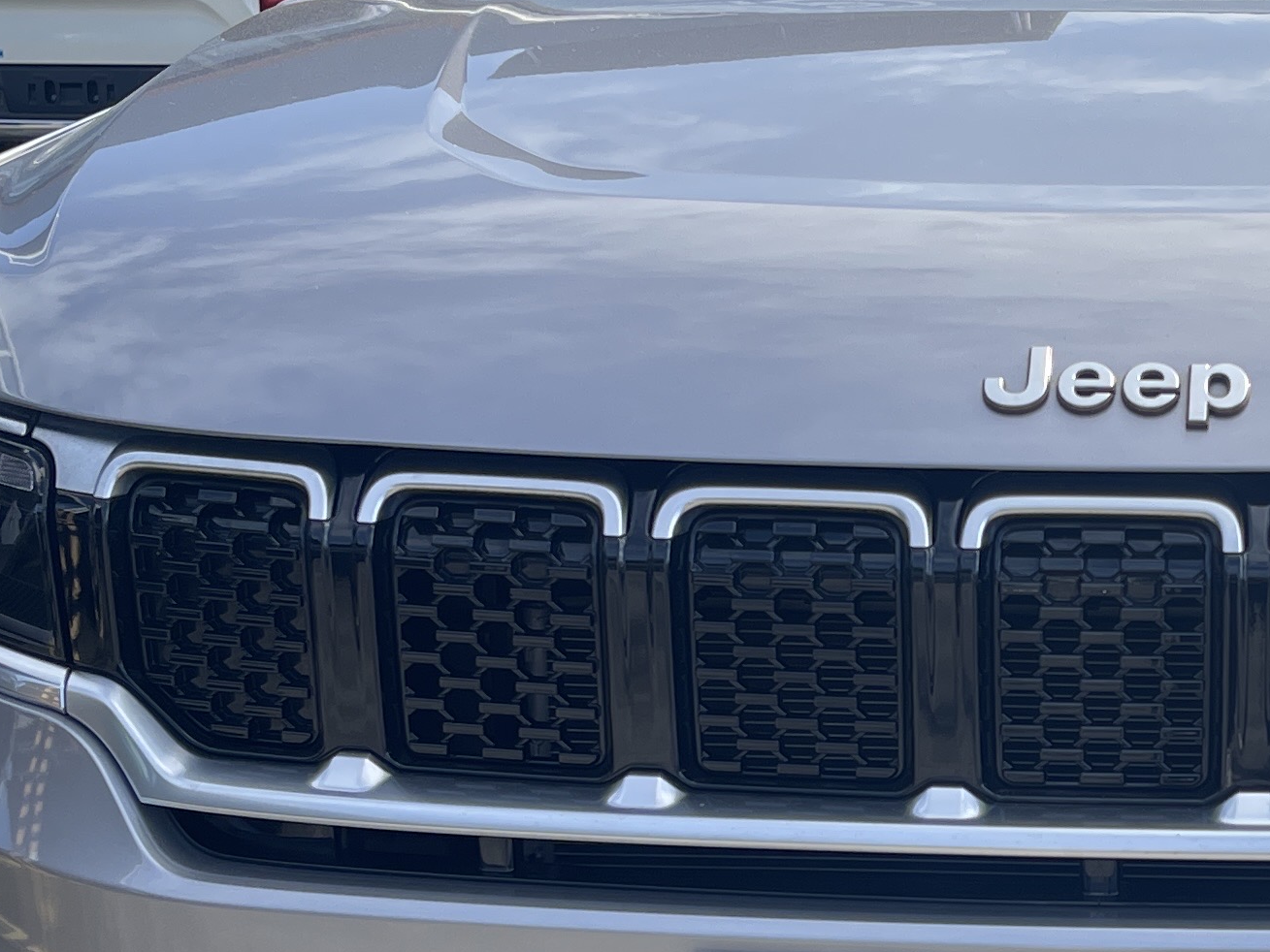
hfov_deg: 24.6
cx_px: 1135
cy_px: 668
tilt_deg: -13.8
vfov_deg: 19.1
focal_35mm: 77
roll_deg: -0.5
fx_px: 2825
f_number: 1.6
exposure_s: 1/687
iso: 32
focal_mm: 5.1
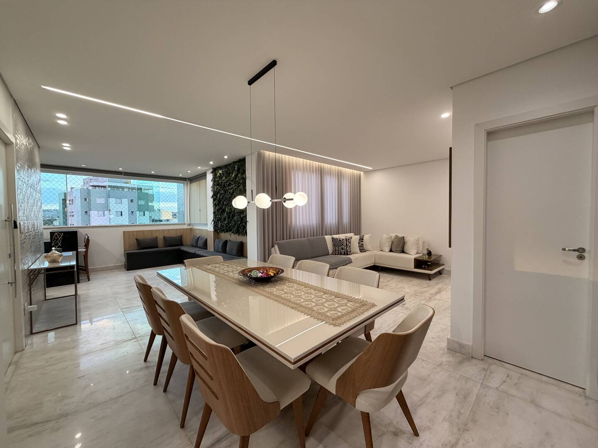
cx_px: 299
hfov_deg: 102.1
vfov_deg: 85.7
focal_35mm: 14
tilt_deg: -2.2
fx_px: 242
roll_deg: +0.6
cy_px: 224
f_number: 2.2
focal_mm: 2.22
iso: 200
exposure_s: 1/120
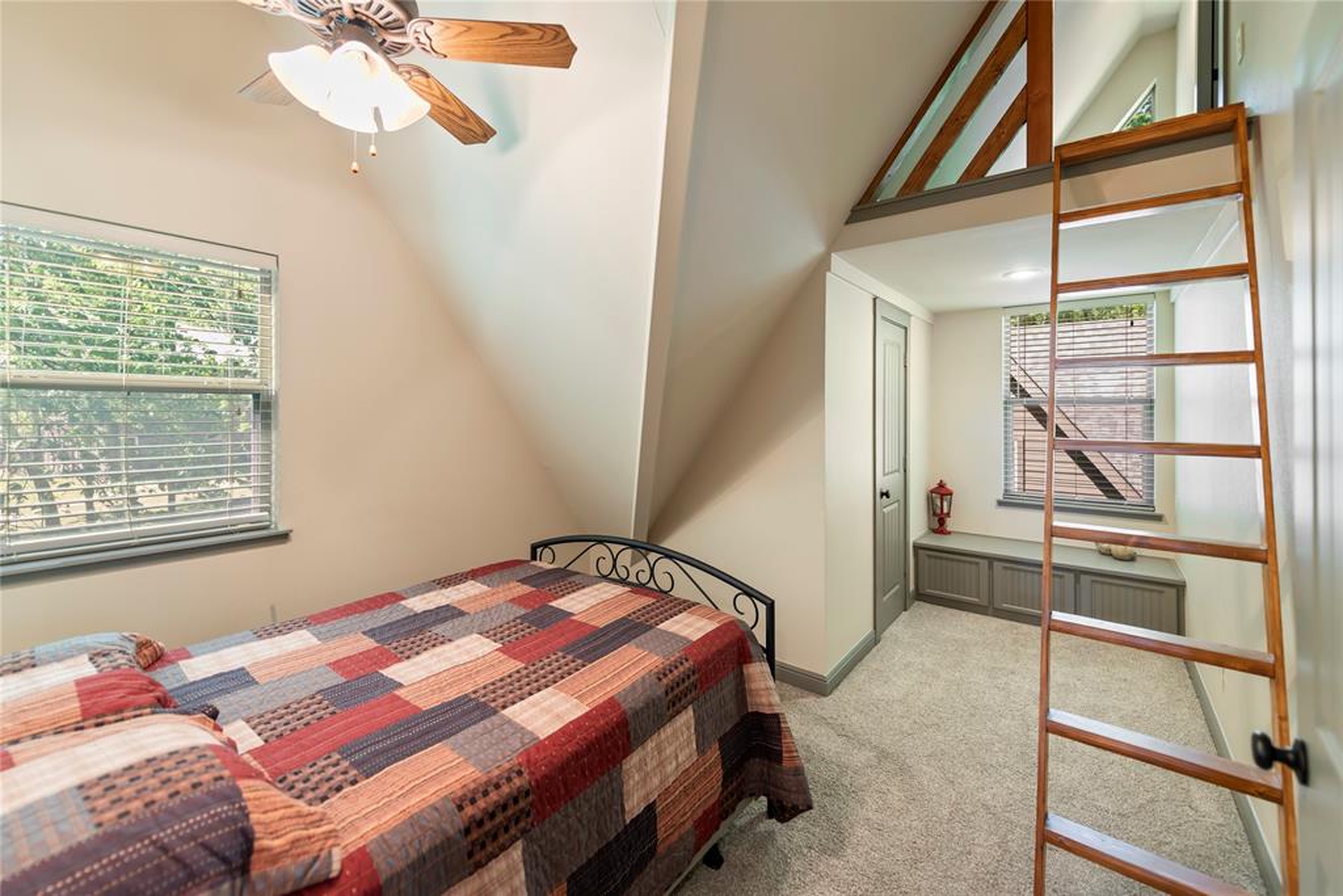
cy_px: 448
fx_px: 522
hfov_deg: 104.2
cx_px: 672
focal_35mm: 14
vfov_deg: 81.2
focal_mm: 14
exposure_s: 1/20
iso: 100
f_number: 2.8
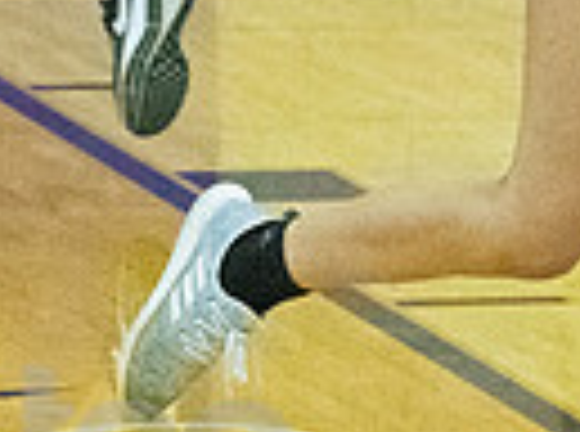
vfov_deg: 2.5
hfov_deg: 3.4
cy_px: -104
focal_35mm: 585
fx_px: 9775
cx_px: 796
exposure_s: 1/800
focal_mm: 90
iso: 10000
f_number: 4.5
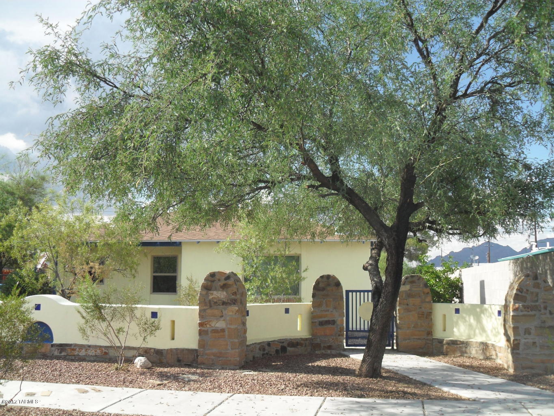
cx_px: 277
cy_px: 208
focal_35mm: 35
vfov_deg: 40.7
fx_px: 560
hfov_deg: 52.6
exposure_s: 1/60
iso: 100
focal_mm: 6.2
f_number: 8.9
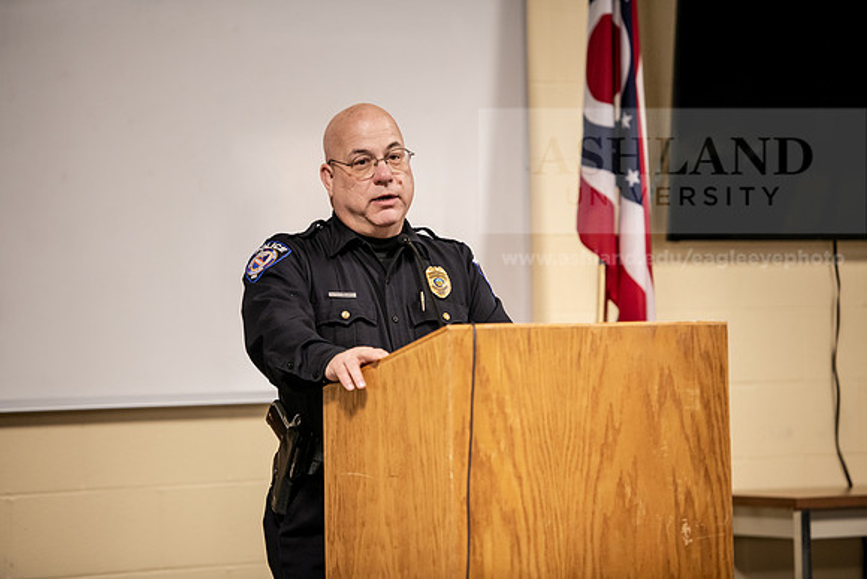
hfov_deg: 12.8
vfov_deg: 8.6
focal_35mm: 160
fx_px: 3854
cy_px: 290
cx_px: 434
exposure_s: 1/200
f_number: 2.8
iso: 2000
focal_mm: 160
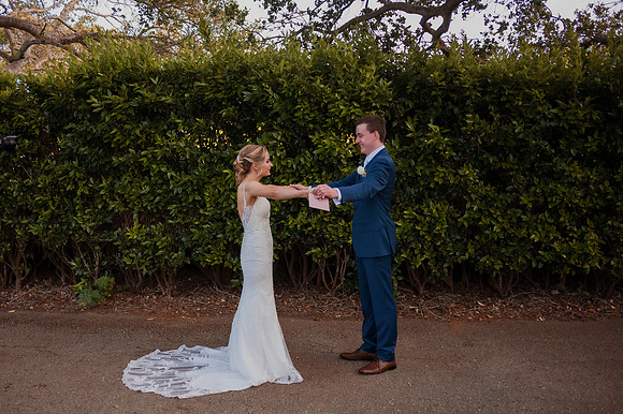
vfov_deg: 40.4
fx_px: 563
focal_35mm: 33
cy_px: 235
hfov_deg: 57.7
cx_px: 264
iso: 500
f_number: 2.8
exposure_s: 1/640
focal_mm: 28
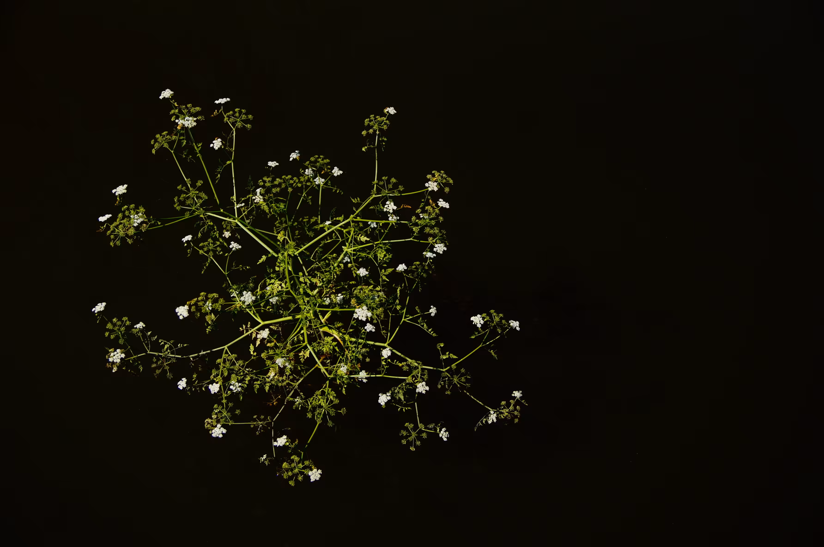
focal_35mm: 68
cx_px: 412
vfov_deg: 20.1
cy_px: 274
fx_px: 1543
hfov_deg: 29.9
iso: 200
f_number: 3.2
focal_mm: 45
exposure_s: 1/4000
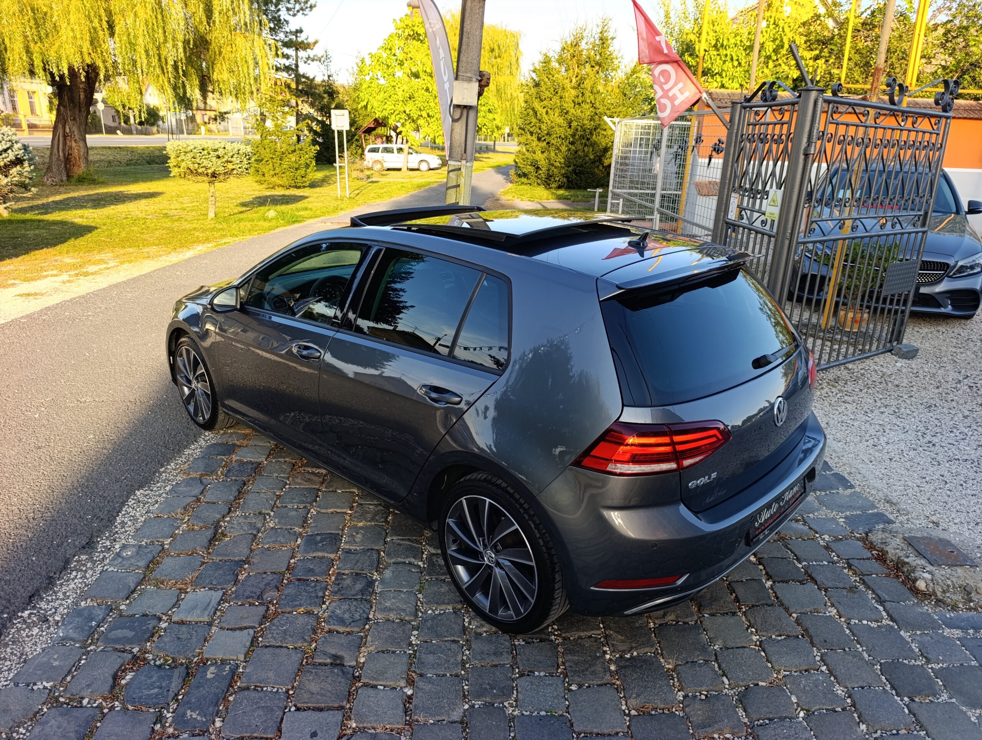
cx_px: 491
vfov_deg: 59.0
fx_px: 653
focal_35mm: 23
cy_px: 370
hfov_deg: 73.8
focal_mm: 6.14
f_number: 1.6
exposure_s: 1/100
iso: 64
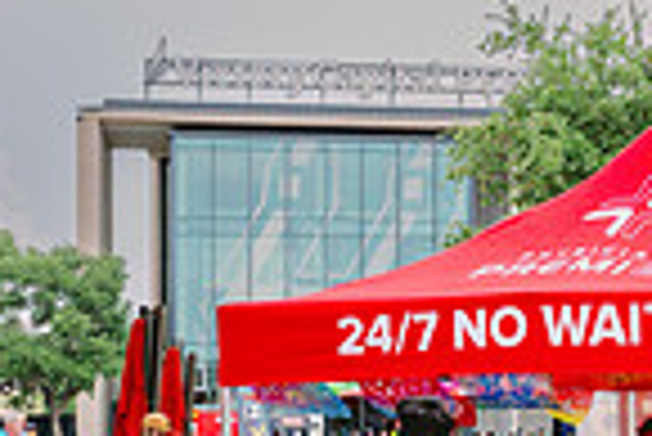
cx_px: 598
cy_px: 425
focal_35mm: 116
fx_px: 2103
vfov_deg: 11.7
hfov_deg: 17.3
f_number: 4
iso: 250
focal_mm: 29
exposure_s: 1/640
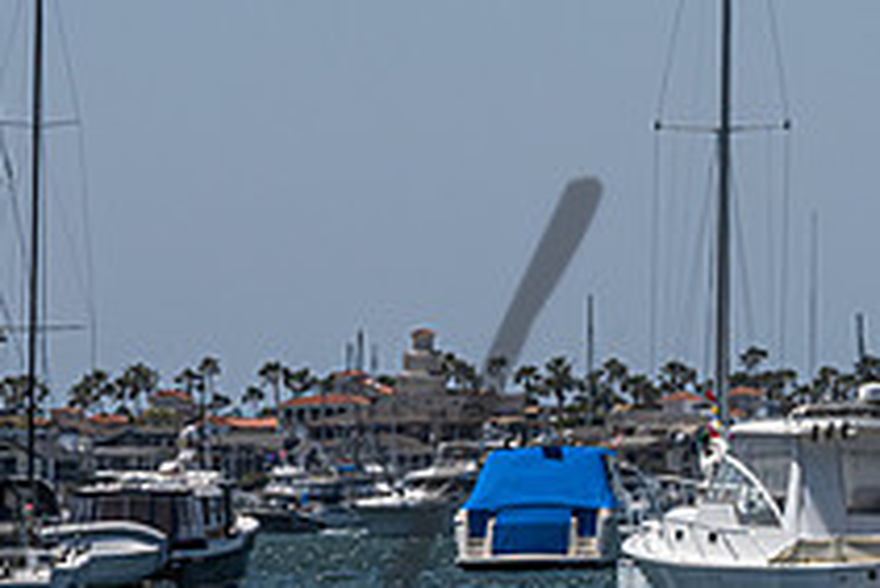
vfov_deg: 2.9
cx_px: 1075
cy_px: 682
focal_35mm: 477
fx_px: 11668
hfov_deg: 4.3
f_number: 18
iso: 250
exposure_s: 1/500
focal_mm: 130
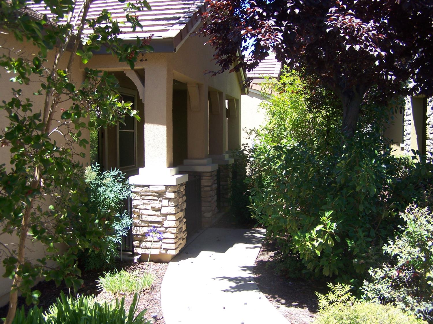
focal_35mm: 38
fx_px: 475
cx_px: 216
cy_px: 162
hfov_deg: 49.0
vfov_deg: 37.7
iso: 80
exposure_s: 1/250
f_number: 2.8
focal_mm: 6.3
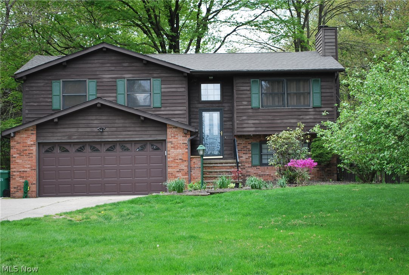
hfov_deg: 29.2
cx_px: 204
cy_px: 138
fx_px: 785
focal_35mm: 69
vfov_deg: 19.8
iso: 140
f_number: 5.6
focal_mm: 46
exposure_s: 1/125
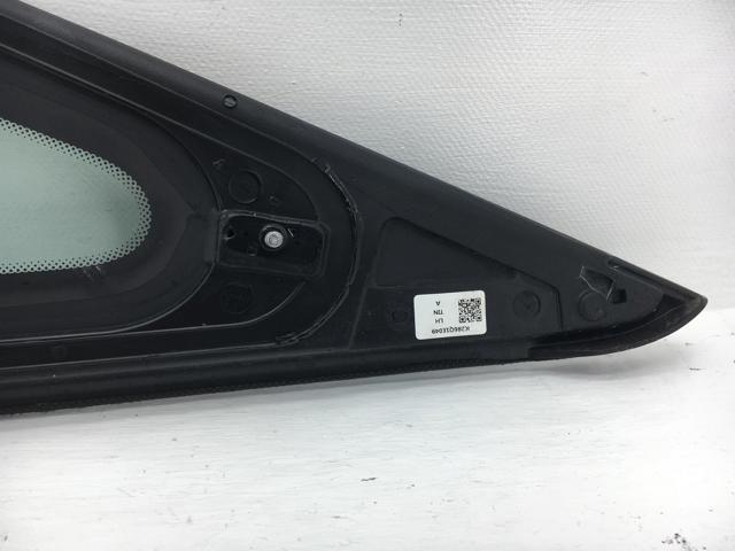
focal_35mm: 29
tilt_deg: -24.8
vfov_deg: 48.2
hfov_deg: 61.7
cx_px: 368
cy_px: 276
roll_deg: -0.5
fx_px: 616
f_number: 2.2
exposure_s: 1/109
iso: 25
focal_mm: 4.15
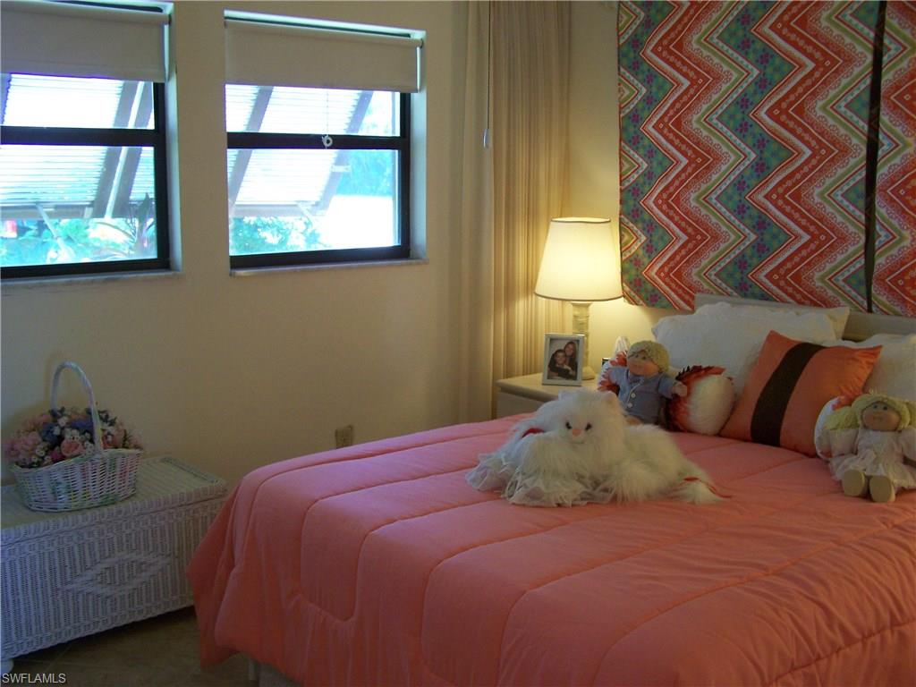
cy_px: 344
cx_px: 458
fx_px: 1006
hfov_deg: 49.0
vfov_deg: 37.7
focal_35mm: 38
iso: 160
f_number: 2.8
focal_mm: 6.3
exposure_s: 1/15
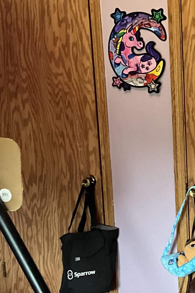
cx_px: 217
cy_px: 175
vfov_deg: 27.6
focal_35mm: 73
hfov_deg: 18.0
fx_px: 593
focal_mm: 3
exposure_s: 1/60
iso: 125
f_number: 1.8
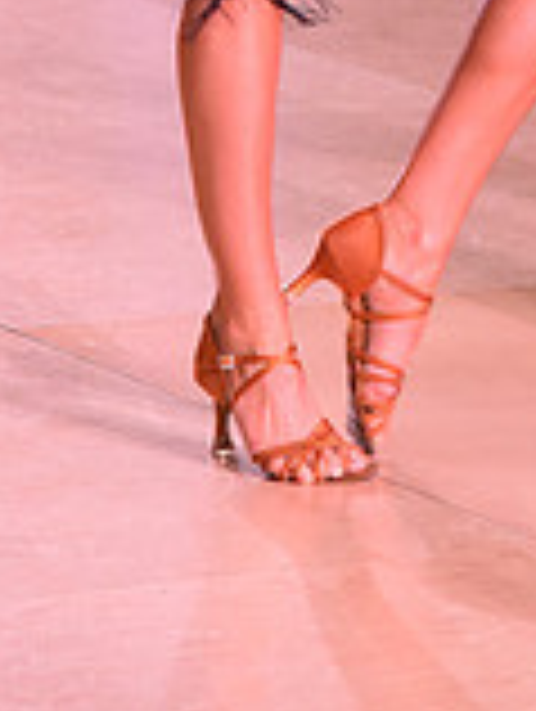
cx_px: 678
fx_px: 7618
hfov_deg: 4.0
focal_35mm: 370
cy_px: -549
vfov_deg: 5.3
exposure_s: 1/320
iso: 2500
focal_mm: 105
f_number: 5.6
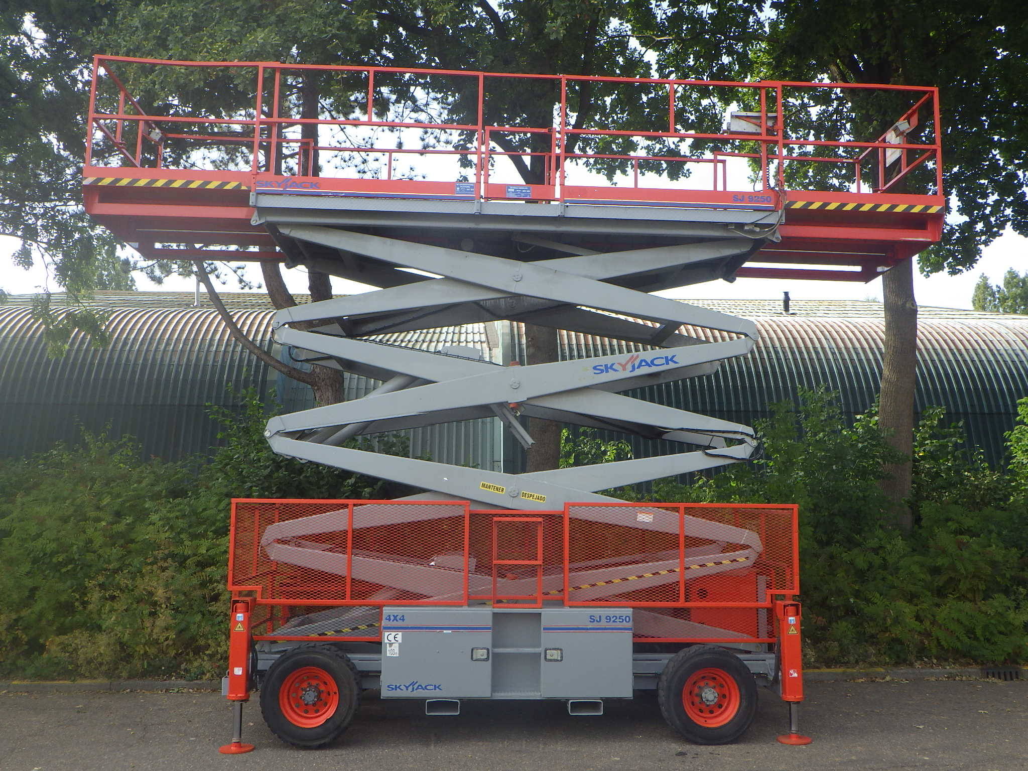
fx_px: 1010
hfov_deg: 54.0
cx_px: 514
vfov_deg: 41.8
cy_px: 386
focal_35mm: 34
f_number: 4.6
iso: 125
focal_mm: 6.1
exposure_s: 1/200
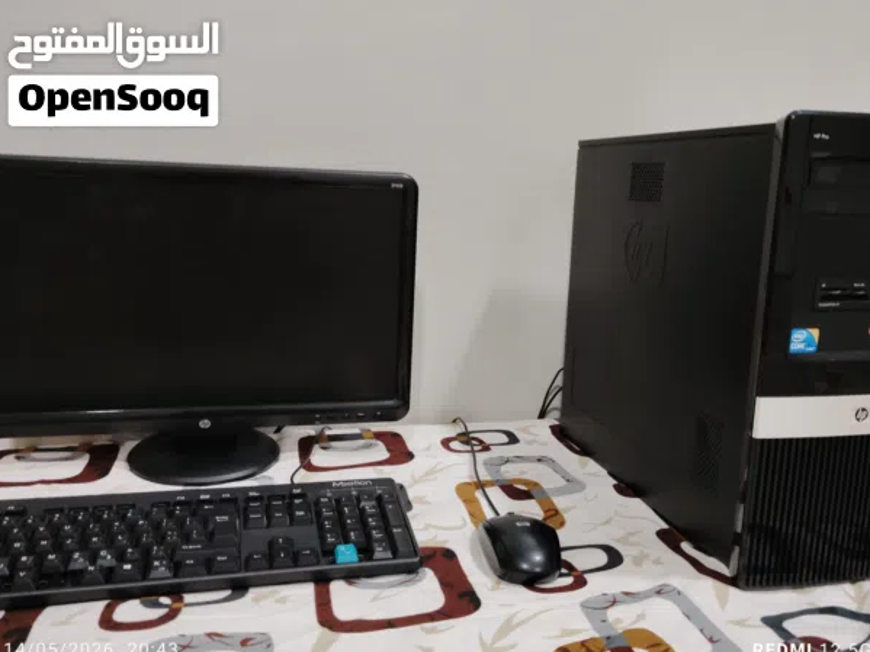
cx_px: 437
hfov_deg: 58.4
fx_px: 779
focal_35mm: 31
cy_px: 335
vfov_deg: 45.4
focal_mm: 4.25
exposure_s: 1/30
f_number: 1.8
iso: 245
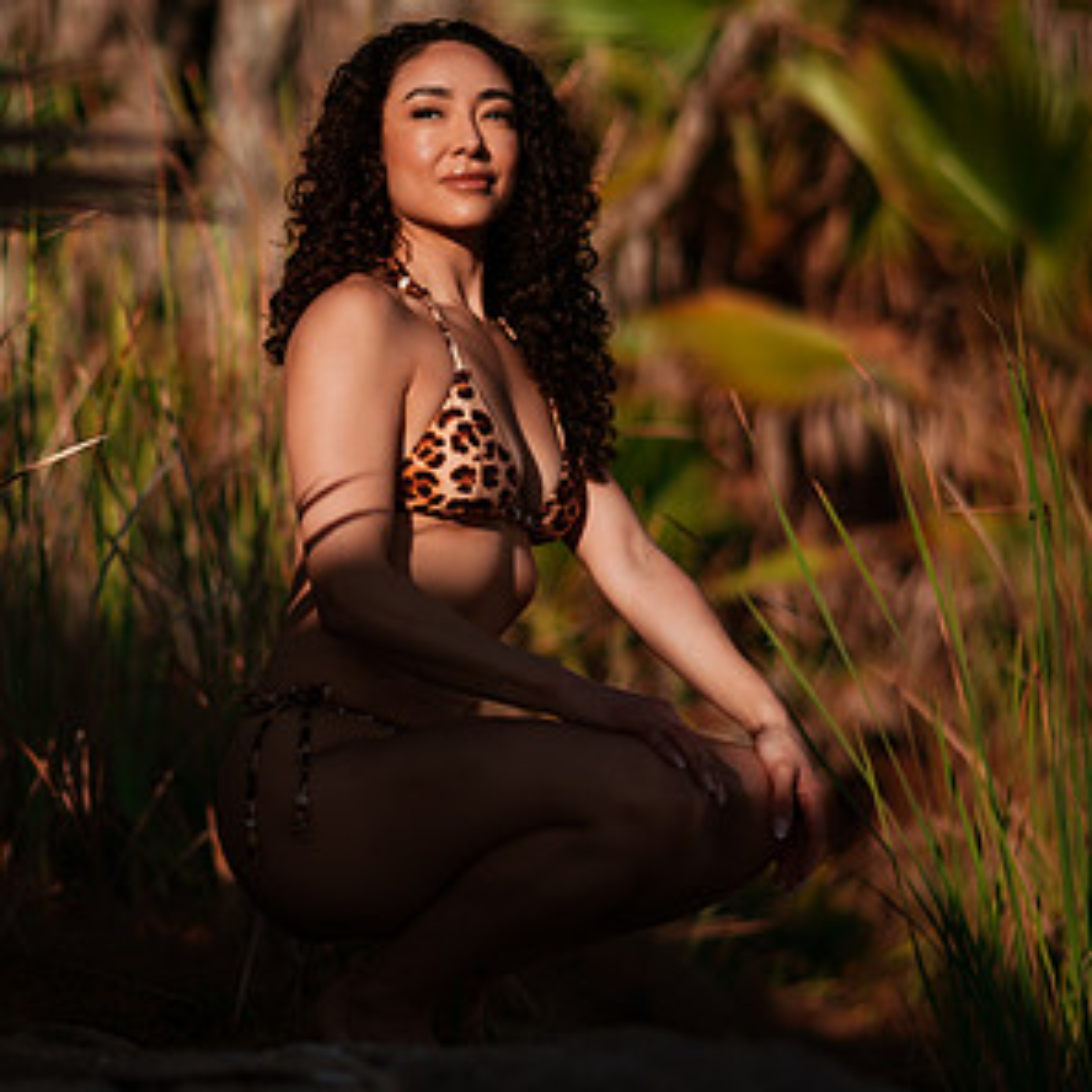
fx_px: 2677
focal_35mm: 75
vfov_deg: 23.1
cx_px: 550
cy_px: 535
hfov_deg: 23.1
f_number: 1.8
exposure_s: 1/8000
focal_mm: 58
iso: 50
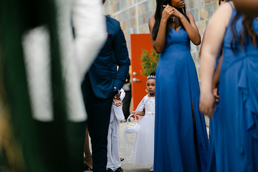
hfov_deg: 23.9
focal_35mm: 85
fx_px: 609
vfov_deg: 16.1
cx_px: 129
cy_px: 86
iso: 100
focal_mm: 85
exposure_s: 1/1250
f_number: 2
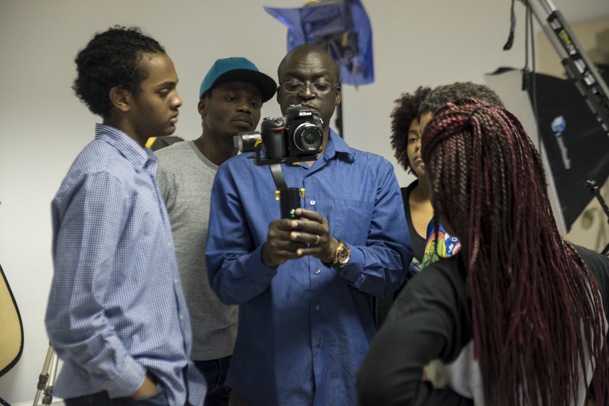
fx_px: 1015
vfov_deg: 22.6
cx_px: 304
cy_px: 203
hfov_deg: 33.4
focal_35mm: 60
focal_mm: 60
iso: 800
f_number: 2.8
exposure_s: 1/25
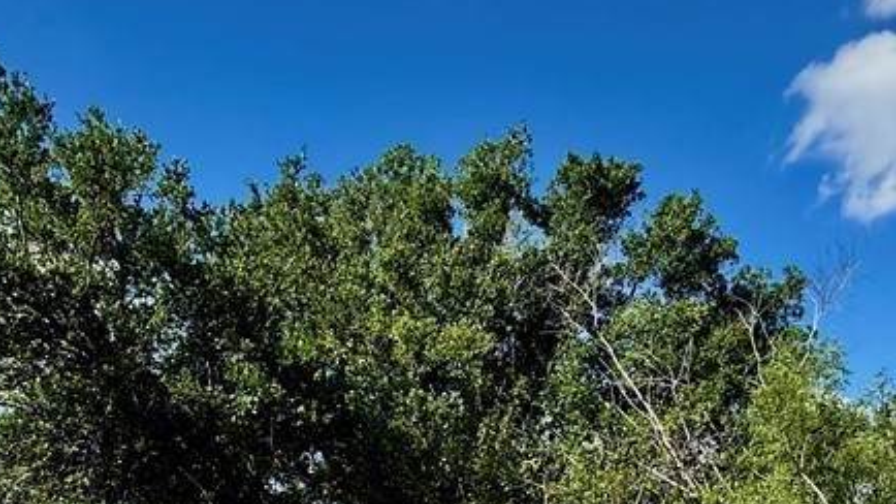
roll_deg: +1.1
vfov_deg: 29.6
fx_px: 855
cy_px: 552
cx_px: 370
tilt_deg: +7.0
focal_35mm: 36
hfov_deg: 55.0
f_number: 2.2
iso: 50
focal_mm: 2.22
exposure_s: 1/726
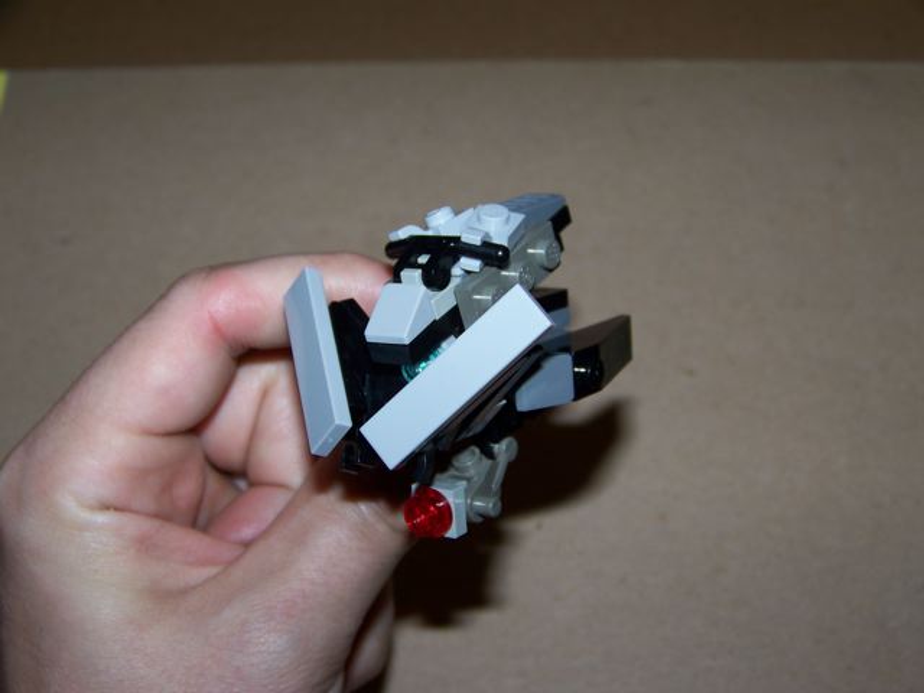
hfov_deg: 34.9
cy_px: 346
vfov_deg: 26.6
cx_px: 462
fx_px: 1468
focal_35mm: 55
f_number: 3.2
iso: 64
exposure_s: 1/30
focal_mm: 9.36
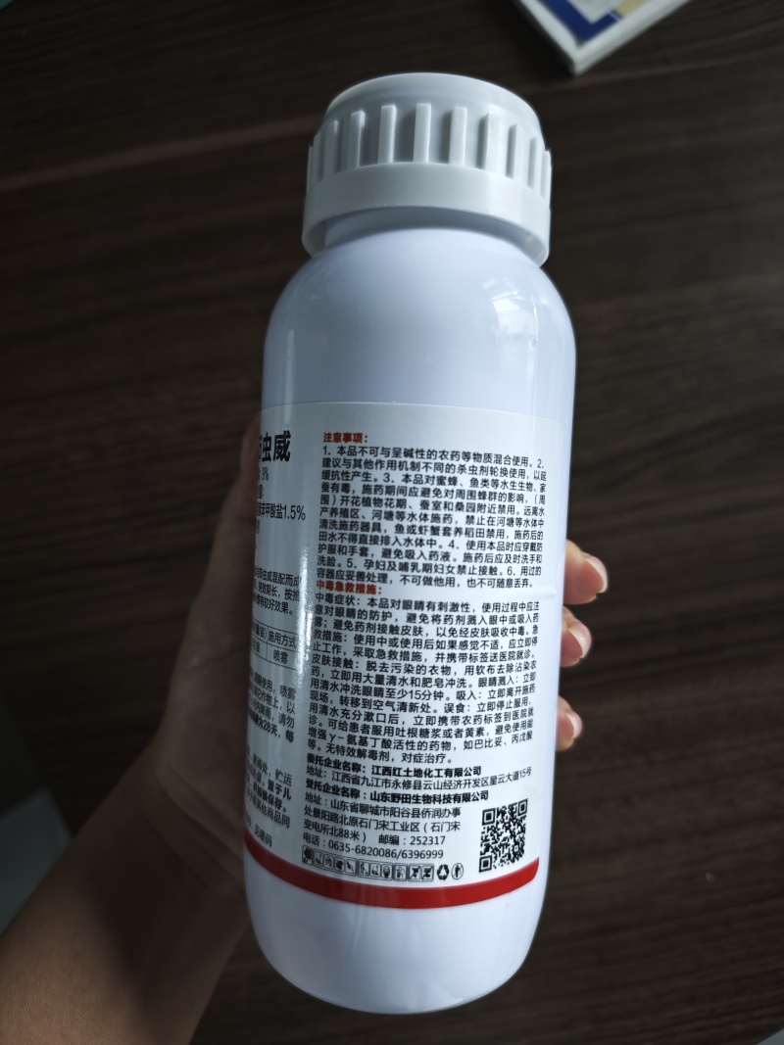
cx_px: 392
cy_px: 522
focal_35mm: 23
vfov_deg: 73.9
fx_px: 695
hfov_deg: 58.9
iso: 500
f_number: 1.6
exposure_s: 1/33.3
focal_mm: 6.55
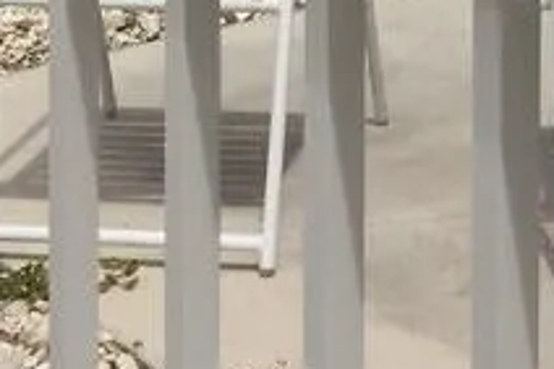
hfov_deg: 13.7
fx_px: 2245
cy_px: -518
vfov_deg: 8.6
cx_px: 627
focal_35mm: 146
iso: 32
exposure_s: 1/4405
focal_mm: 4.15
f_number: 2.2
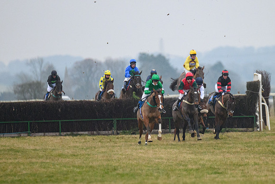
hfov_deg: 3.8
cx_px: 166
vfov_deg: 2.5
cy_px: 77
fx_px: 4178
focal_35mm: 547
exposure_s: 1/640
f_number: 4
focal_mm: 300
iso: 2000
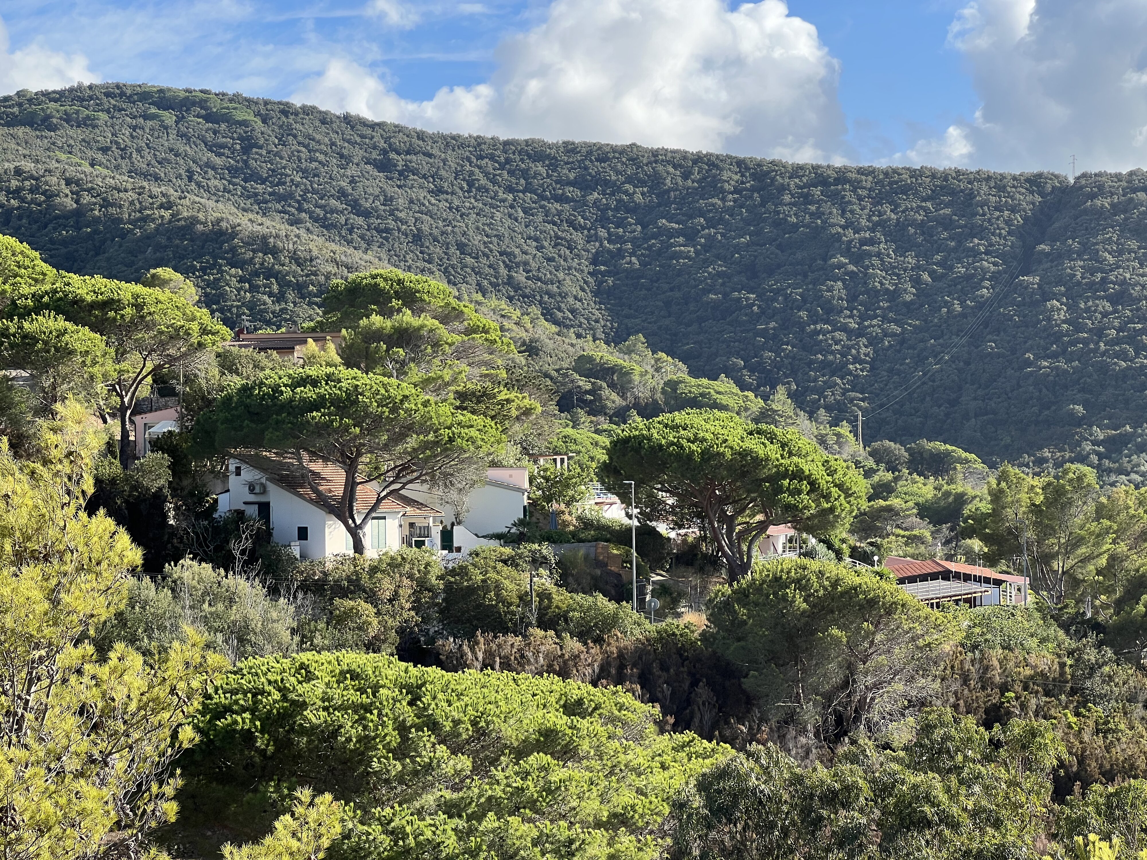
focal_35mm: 77
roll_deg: +0.7
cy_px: 430
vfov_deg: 19.1
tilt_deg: +1.1
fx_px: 2551
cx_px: 574
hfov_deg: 25.3
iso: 32
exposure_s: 1/592
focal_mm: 9
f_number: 2.8
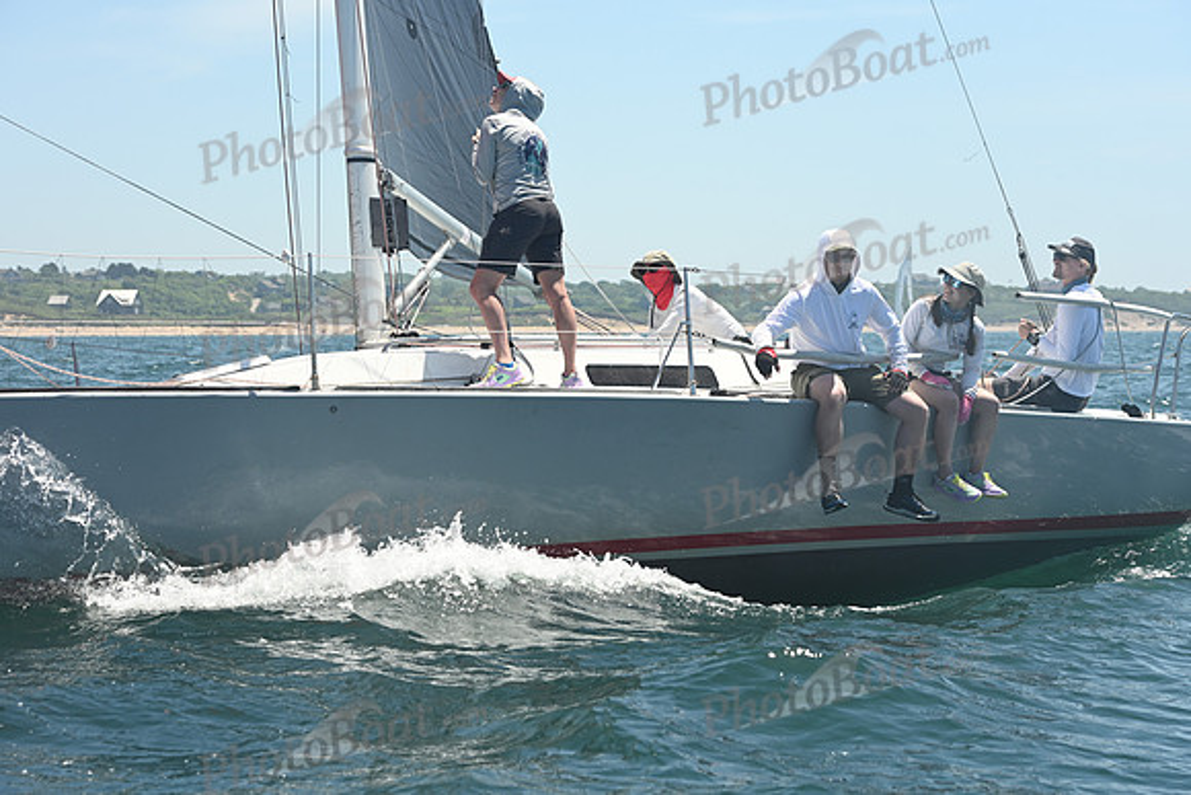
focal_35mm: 90
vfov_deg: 15.2
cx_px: 596
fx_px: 2978
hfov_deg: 22.6
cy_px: 398
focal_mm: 90
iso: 320
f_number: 6.3
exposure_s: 1/1000
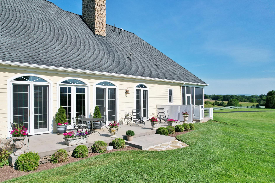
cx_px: 126
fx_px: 183
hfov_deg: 73.6
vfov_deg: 53.1
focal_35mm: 24
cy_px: 98
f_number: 2.8
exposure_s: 1/4000
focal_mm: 8.38
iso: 200
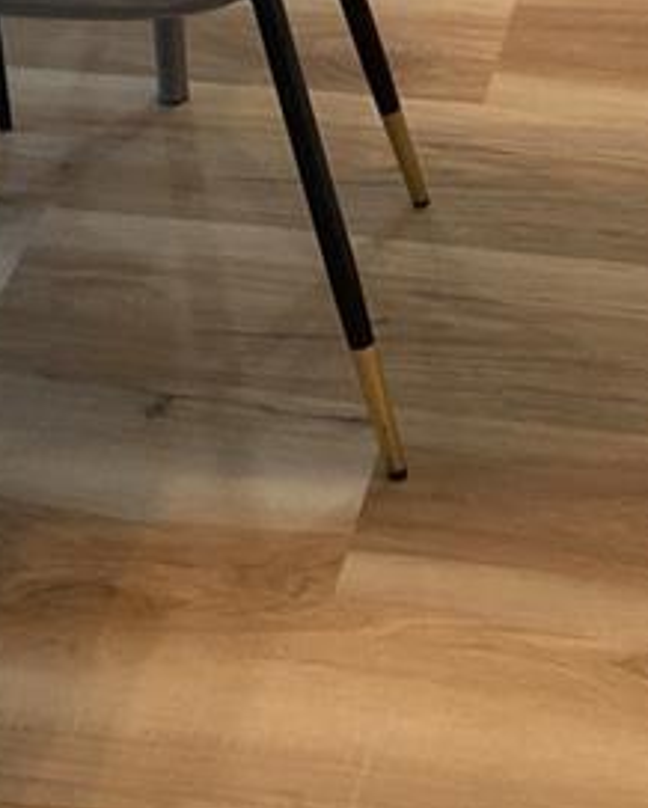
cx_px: 366
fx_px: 2682
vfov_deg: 13.9
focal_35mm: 112
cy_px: -909
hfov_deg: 13.8
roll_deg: +2.1
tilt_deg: -11.4
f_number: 1.8
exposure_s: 1/120
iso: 125
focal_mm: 4.25
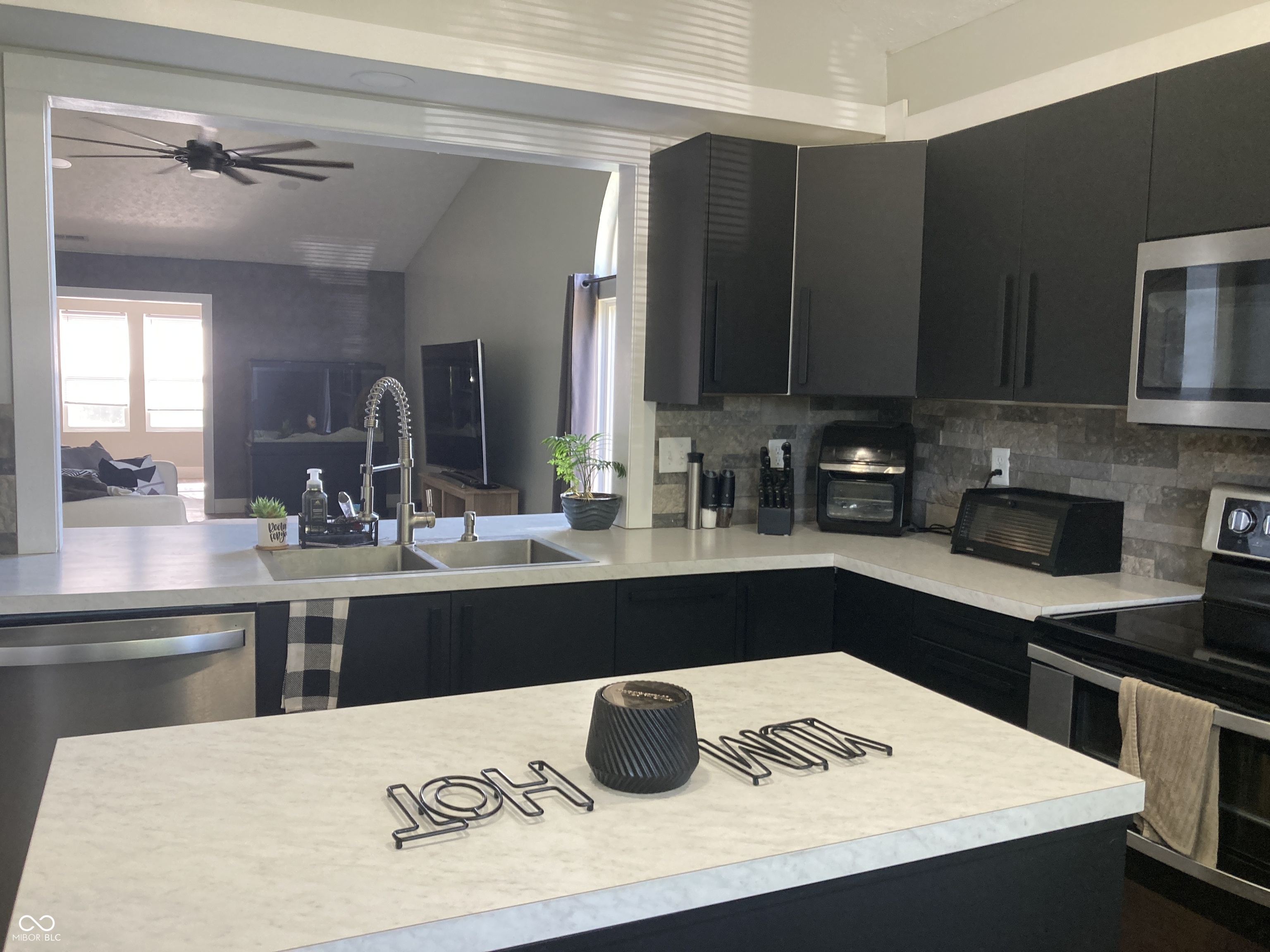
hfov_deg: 63.4
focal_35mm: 28
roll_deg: -2.0
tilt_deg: -4.2
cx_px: 635
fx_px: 1027
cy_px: 476
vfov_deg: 49.7
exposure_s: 1/60
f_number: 1.8
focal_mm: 3.99
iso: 100
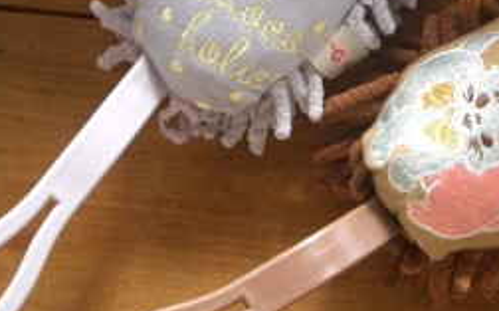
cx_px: 309
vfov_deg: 21.8
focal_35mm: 59
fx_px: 802
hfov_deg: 34.4
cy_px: 77
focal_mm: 5.8
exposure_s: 1/60
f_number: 2.6
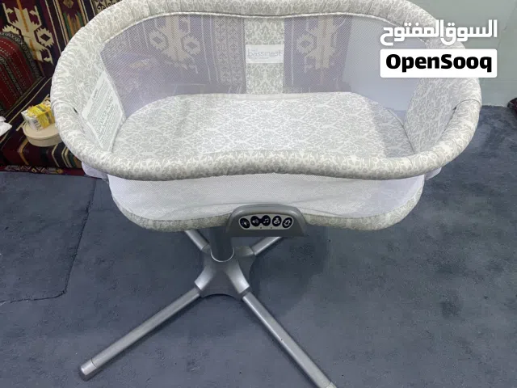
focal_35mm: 26
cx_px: 258
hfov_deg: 67.3
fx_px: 388
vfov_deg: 53.1
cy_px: 194
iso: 320
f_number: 1.8
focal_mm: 4.25
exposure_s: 1/60
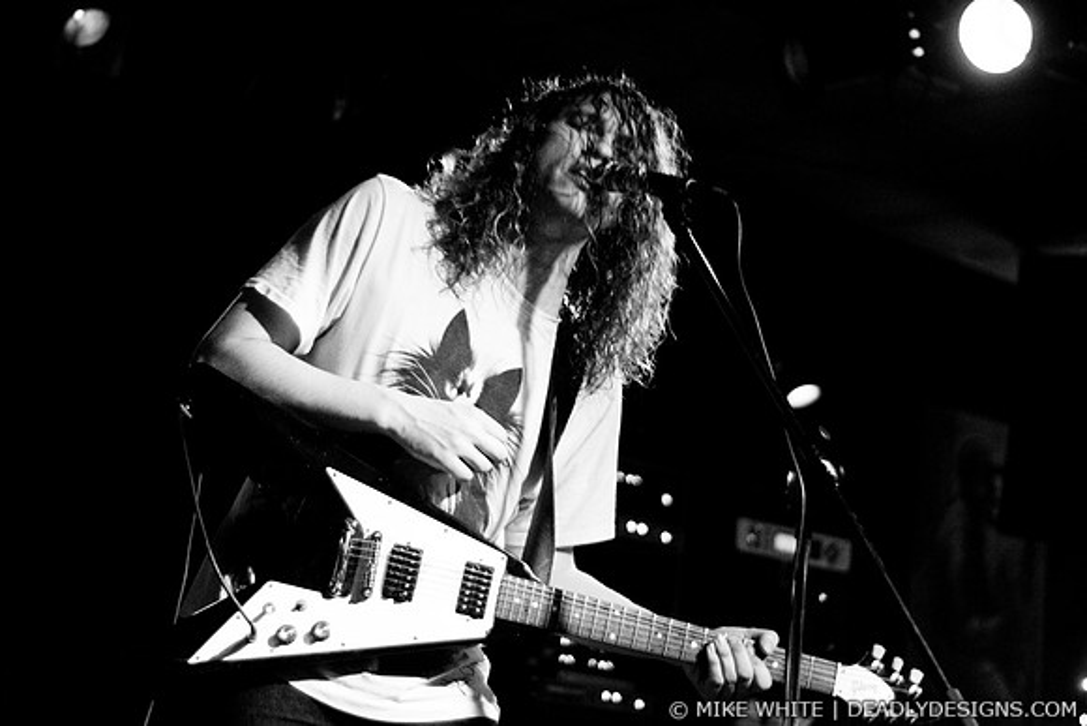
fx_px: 2265
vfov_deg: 18.2
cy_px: 363
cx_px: 544
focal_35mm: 75
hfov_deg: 27.0
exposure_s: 1/50
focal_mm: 50
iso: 1000
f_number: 1.8
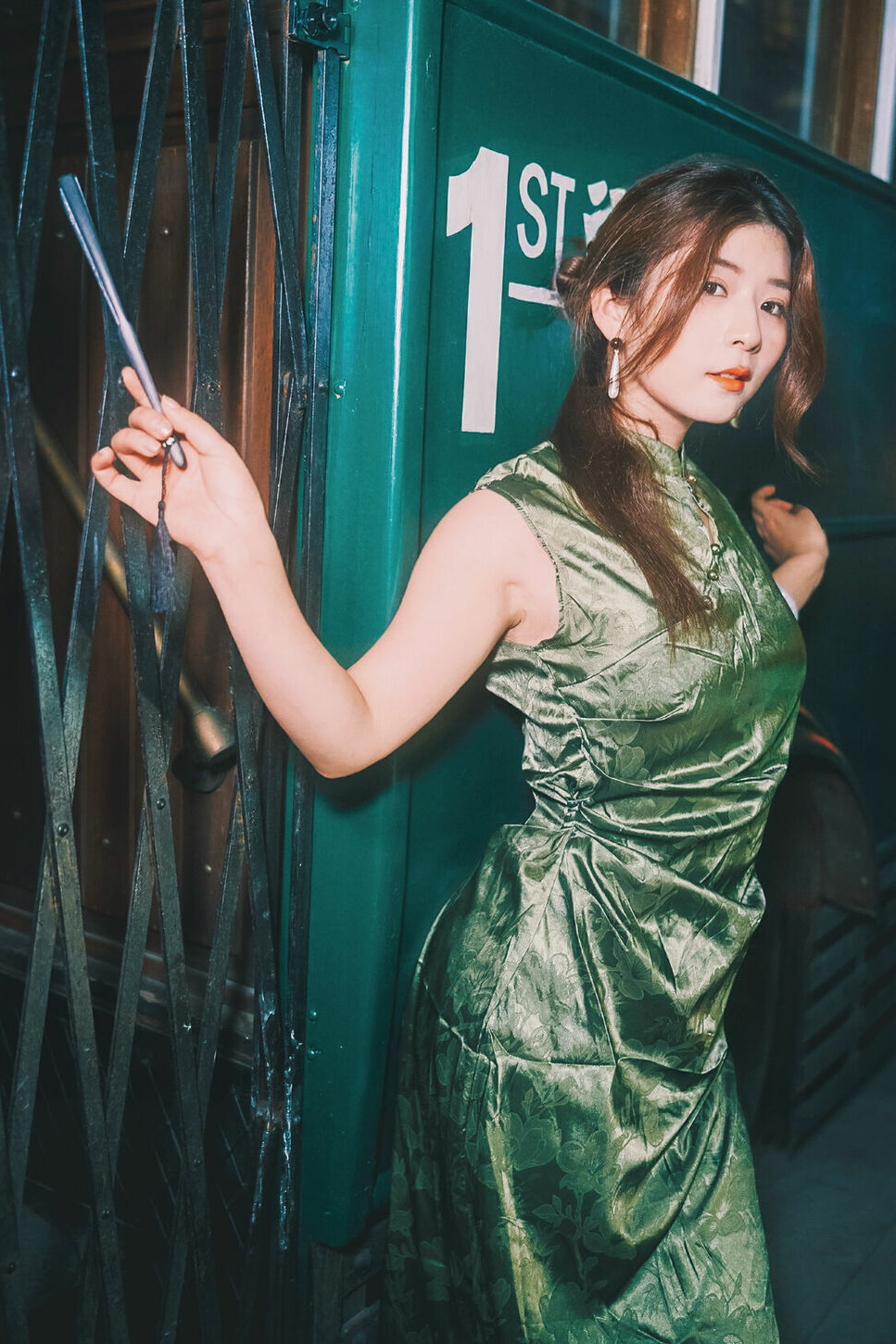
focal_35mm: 38
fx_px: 1419
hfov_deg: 35.0
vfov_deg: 50.7
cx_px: 463
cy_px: 619
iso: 1600
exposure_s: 1/100
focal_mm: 35
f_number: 2.8
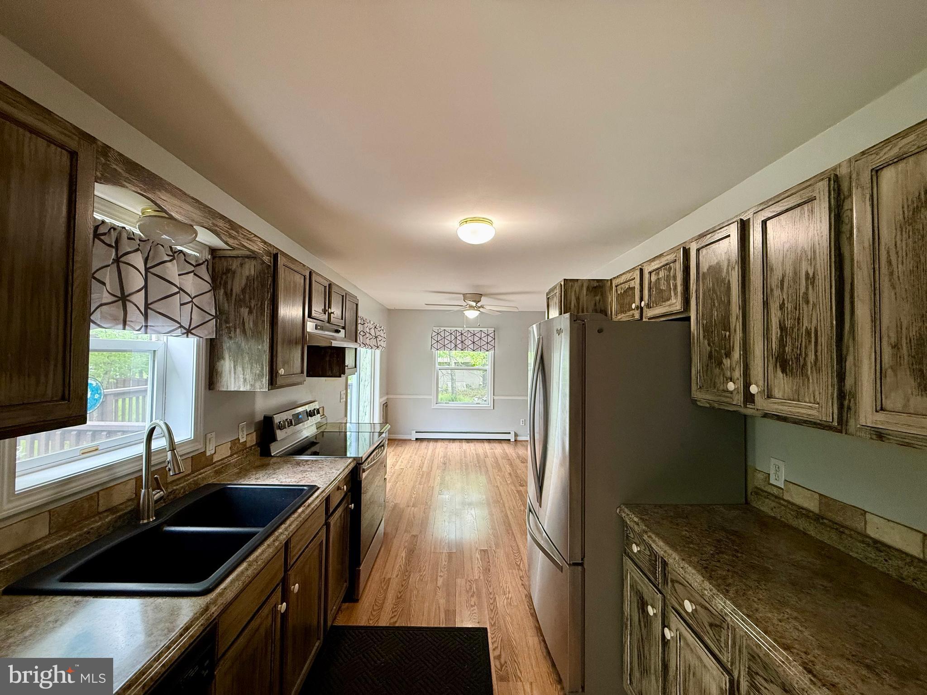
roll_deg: -0.7
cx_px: 464
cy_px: 348
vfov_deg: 85.7
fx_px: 375
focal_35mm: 14
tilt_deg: +1.7
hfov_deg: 102.1
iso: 200
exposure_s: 1/60
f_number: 2.2
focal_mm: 2.22
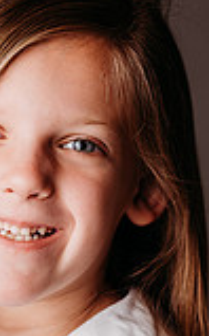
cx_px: -6
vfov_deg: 8.6
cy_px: 258
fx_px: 2239
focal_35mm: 245
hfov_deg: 5.3
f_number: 4
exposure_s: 1/200
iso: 100
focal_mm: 85
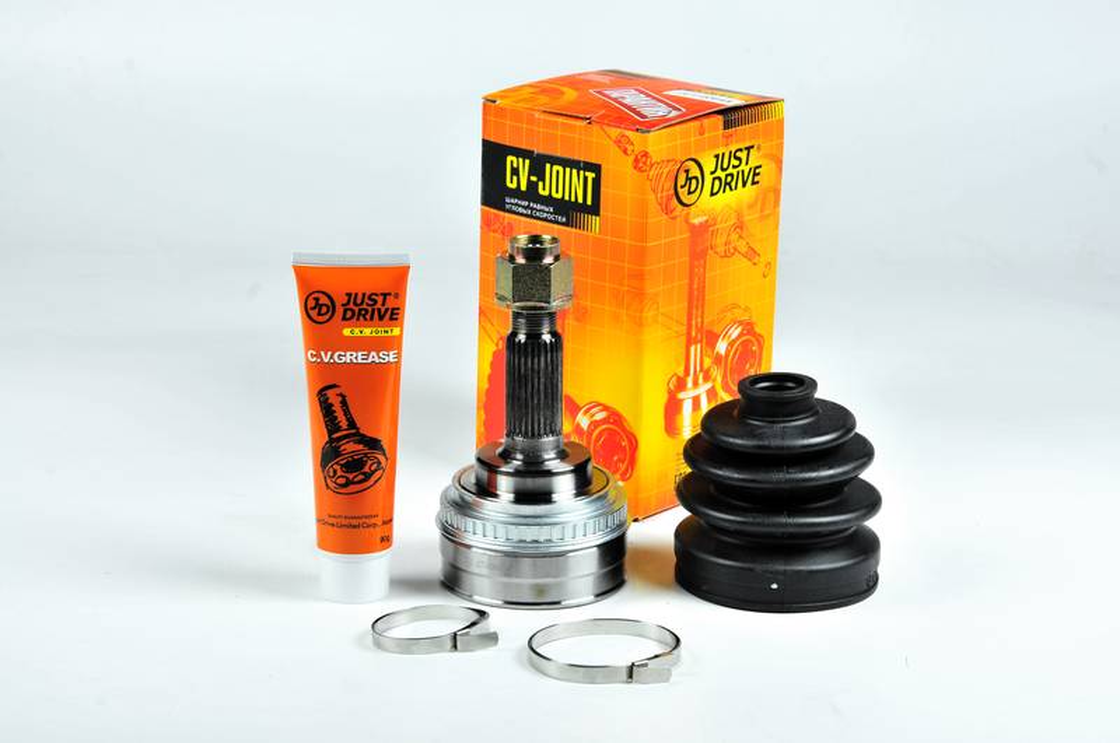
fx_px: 3262
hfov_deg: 19.5
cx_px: 560
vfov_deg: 13.0
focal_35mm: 105
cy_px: 372
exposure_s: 1/125
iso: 200
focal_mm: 70
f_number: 10
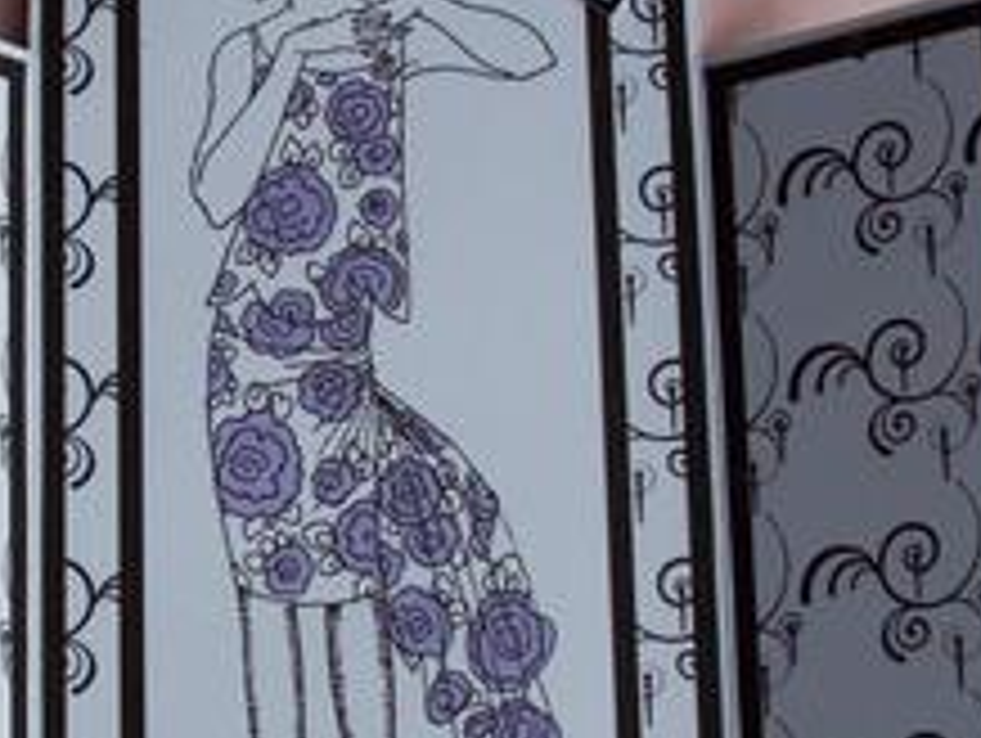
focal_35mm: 134
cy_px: 454
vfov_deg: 11.1
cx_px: 324
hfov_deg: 14.7
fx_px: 3802
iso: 80
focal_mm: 10.8
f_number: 3.6
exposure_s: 1/68.4
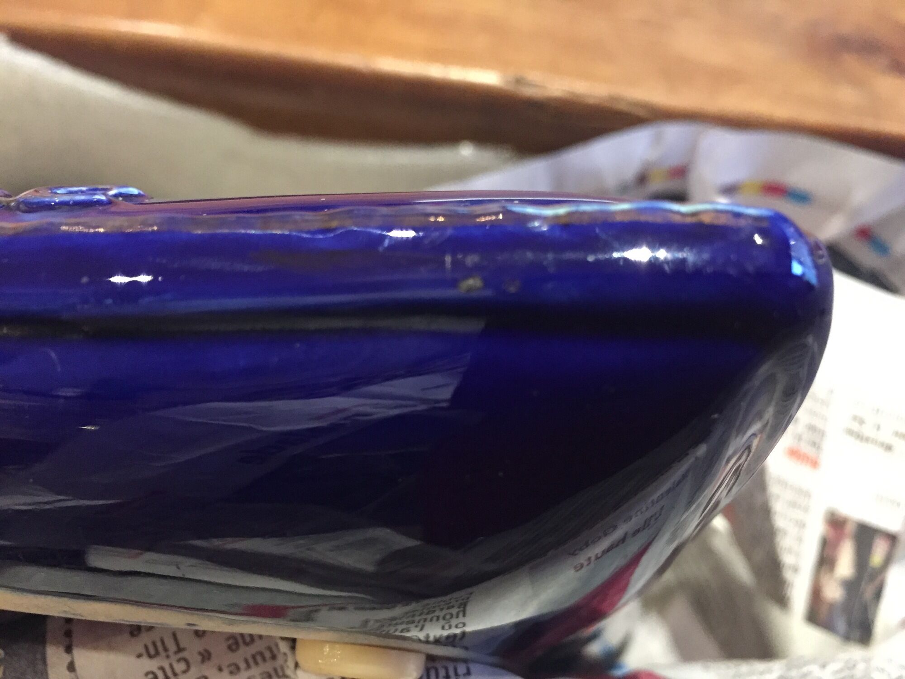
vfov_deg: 48.2
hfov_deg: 61.7
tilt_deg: -52.7
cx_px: 452
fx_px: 758
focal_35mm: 29
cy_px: 340
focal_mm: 4.15
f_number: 2.2
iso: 320
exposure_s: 1/17
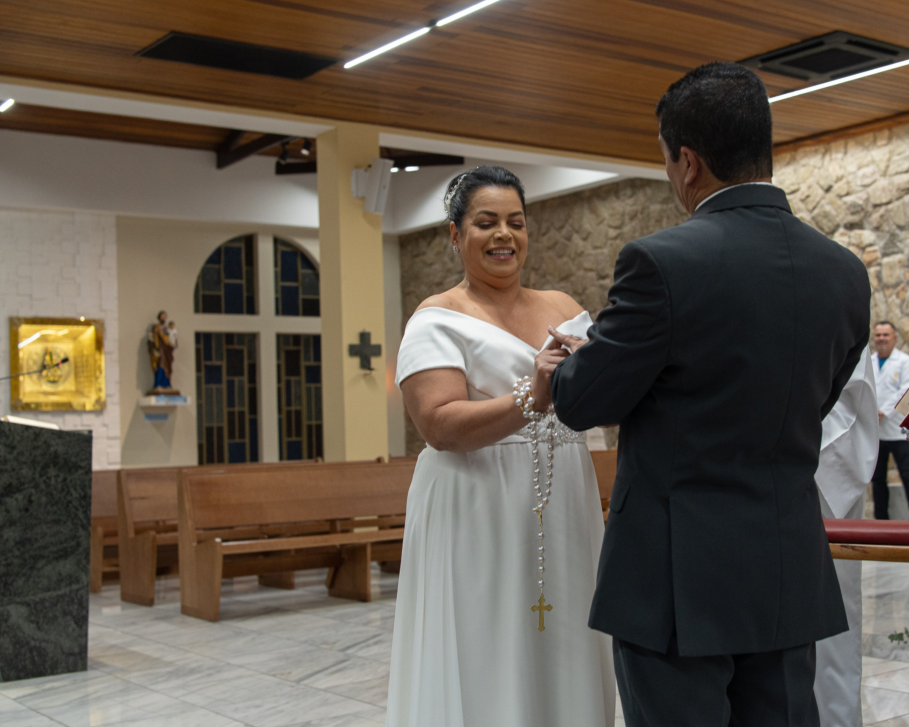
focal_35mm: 46
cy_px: 364
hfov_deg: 40.2
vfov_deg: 32.7
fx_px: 1238
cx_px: 541
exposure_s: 1/160
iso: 640
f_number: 2.8
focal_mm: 27
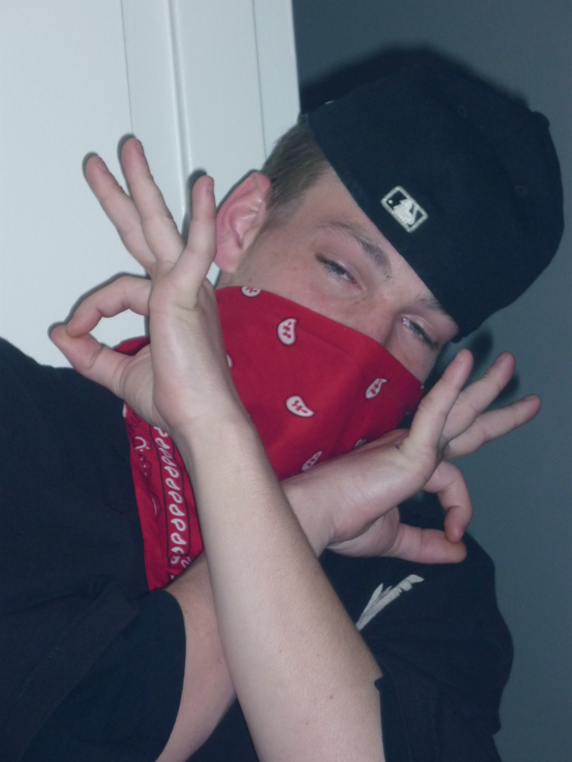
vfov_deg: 14.9
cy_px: 381
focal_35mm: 132
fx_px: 2908
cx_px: 286
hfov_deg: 11.2
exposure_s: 1/60
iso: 320
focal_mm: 22
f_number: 5.9
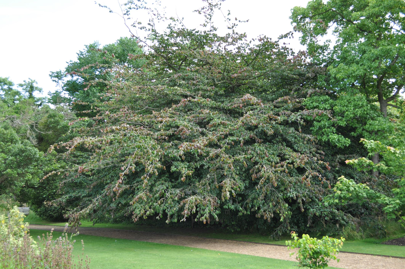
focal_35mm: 36
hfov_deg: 53.2
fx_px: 404
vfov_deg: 36.8
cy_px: 134
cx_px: 202
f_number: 5.6
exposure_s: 1/160
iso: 200
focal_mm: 24
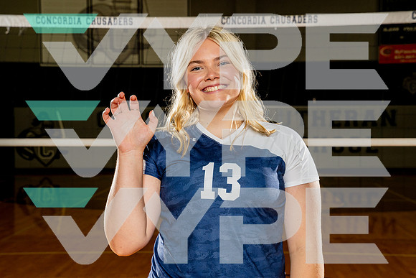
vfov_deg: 19.9
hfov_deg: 29.4
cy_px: 138
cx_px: 208
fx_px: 792
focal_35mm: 68
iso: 1000
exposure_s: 1/250
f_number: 8
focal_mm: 66
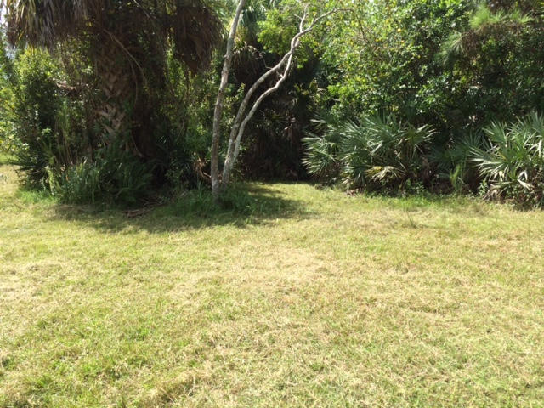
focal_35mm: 30
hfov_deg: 60.0
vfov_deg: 46.8
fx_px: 471
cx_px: 272
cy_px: 204
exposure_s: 1/873
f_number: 2.2
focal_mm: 4.12
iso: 32
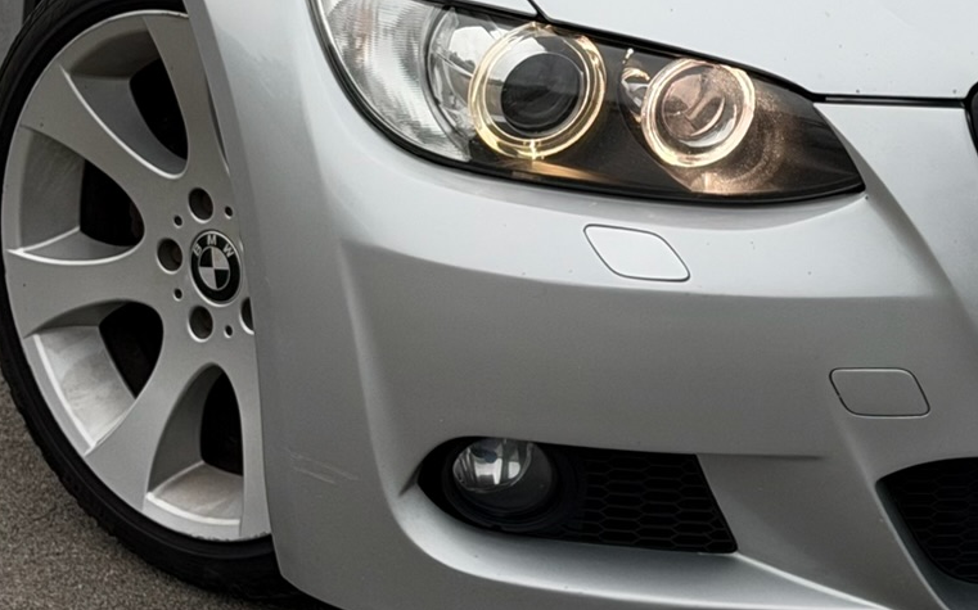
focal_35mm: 137
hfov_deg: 15.2
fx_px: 3650
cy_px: -94
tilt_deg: -16.6
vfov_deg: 9.4
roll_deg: -0.1
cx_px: 743
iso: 64
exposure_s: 1/885
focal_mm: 6.76
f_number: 1.78
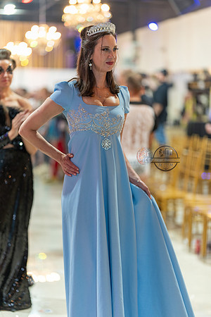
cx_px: 106
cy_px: 158
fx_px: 747
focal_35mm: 85
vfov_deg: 23.9
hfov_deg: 16.1
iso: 400
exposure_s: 1/160
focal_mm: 85
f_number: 1.4
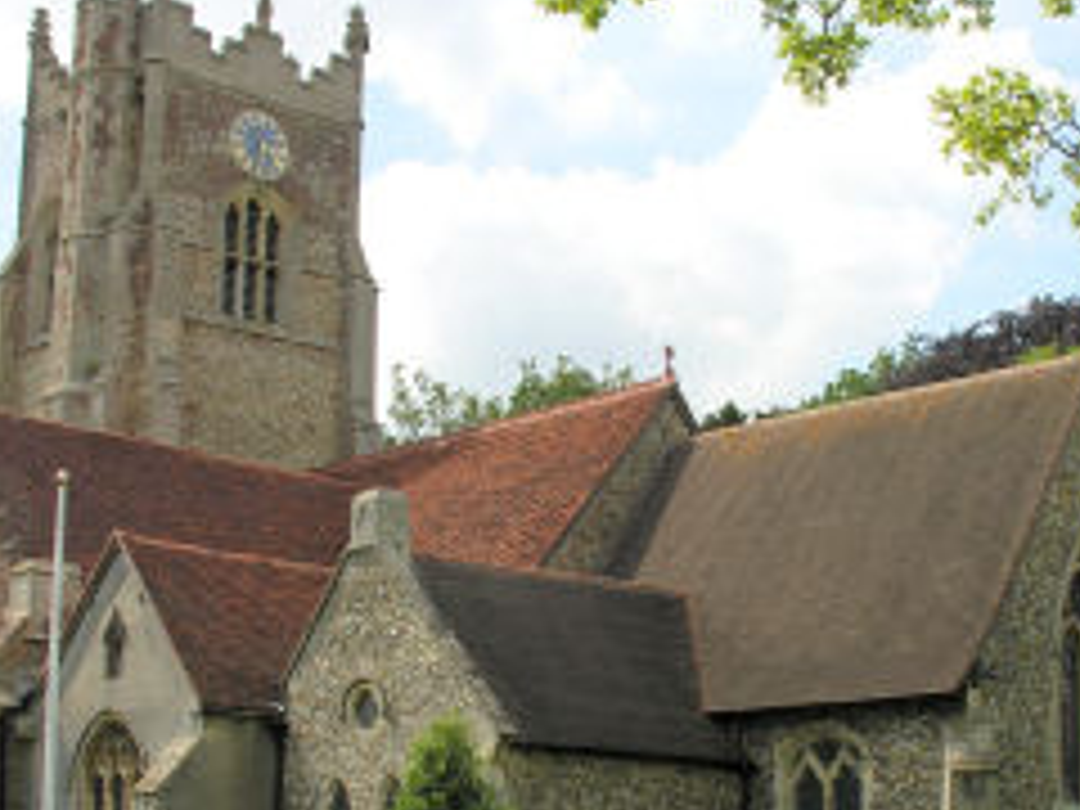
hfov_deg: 28.9
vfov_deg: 21.7
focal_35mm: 67
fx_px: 2090
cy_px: 619
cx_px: 630
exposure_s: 1/170
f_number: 5.6
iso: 50
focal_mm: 8.9
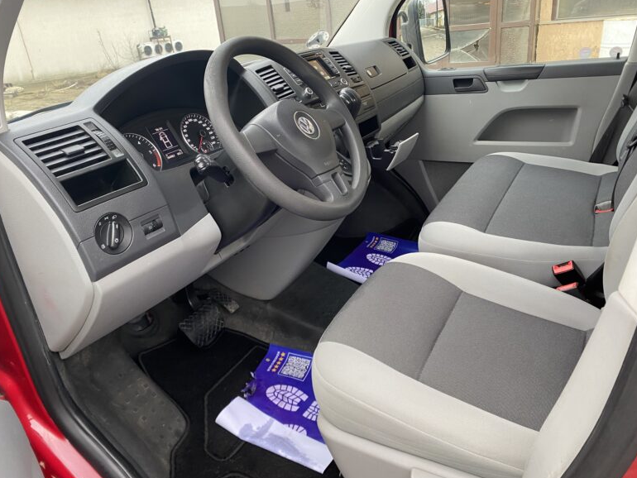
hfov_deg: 65.3
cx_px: 323
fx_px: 497
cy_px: 242
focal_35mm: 27
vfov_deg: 51.4
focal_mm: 4.25
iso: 125
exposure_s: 1/72
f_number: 1.8
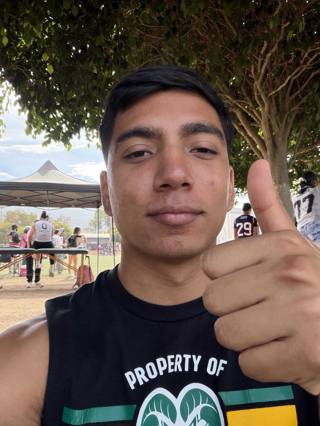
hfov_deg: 45.4
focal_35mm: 31
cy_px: 214
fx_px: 382
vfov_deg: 58.4
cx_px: 164
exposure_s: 1/234
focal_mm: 2.71
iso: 64
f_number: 1.9
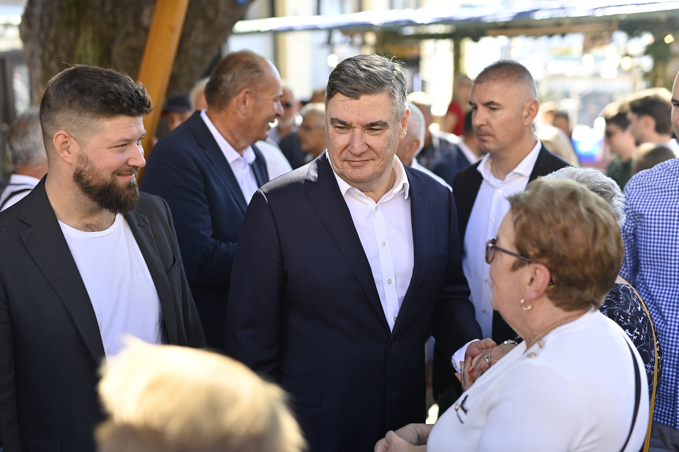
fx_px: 943
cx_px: 340
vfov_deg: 27.0
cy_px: 226
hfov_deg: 39.6
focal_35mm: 50
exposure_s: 1/500
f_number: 2
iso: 125
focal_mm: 50
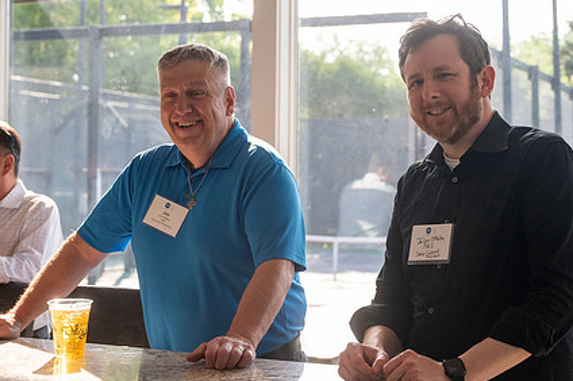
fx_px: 1034
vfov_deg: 20.9
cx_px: 369
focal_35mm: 65
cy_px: 176
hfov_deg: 30.8
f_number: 4
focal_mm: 45
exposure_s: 1/2000
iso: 1600
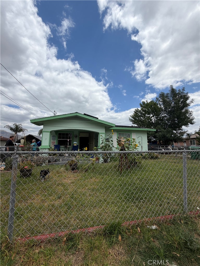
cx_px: 100
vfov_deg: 102.1
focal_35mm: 14
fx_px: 108
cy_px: 133
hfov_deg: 85.7
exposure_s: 1/1189
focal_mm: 2.22
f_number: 2.2
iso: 20
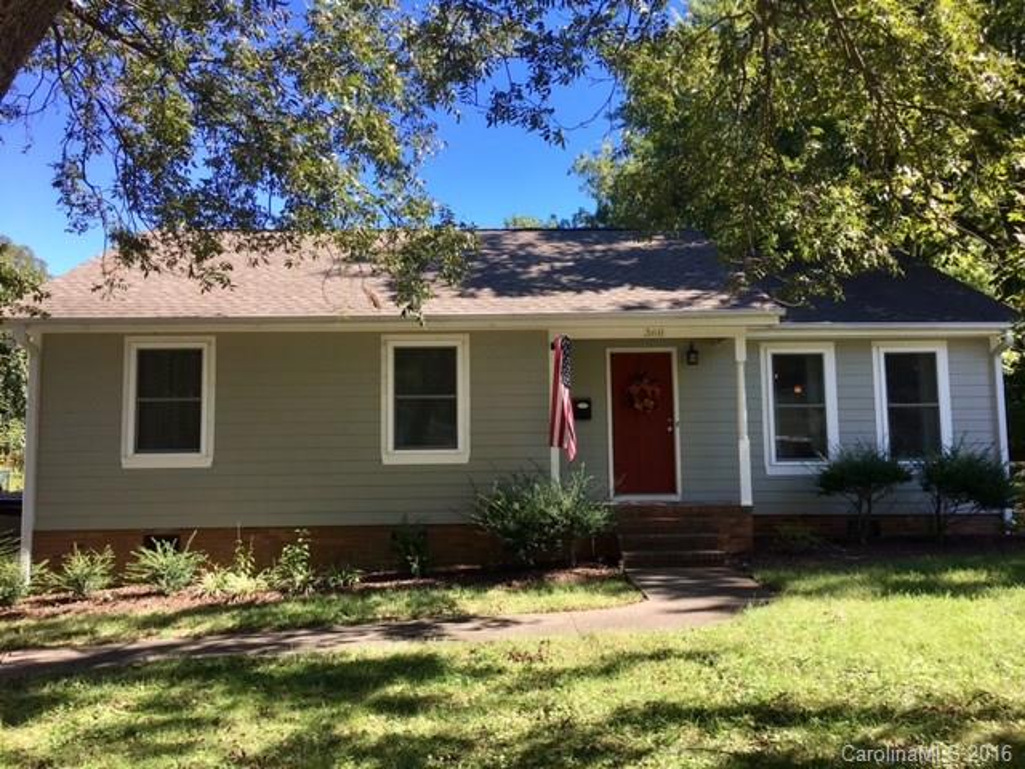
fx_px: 859
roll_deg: +0.4
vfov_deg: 48.2
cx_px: 512
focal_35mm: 29
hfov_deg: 61.7
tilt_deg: +5.6
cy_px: 384
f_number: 2.2
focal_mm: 4.15
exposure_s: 1/403
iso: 25
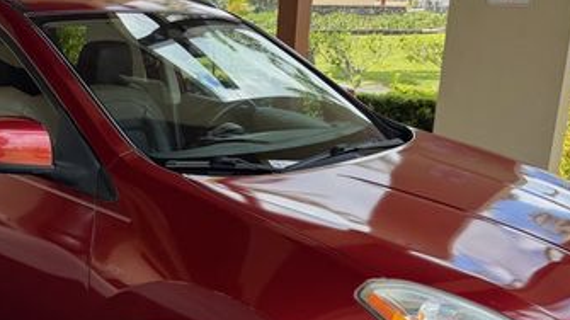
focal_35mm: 50
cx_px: 201
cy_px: 255
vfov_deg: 23.6
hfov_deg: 40.9
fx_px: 755
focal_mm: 6.76
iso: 80
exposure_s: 1/627
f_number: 1.78
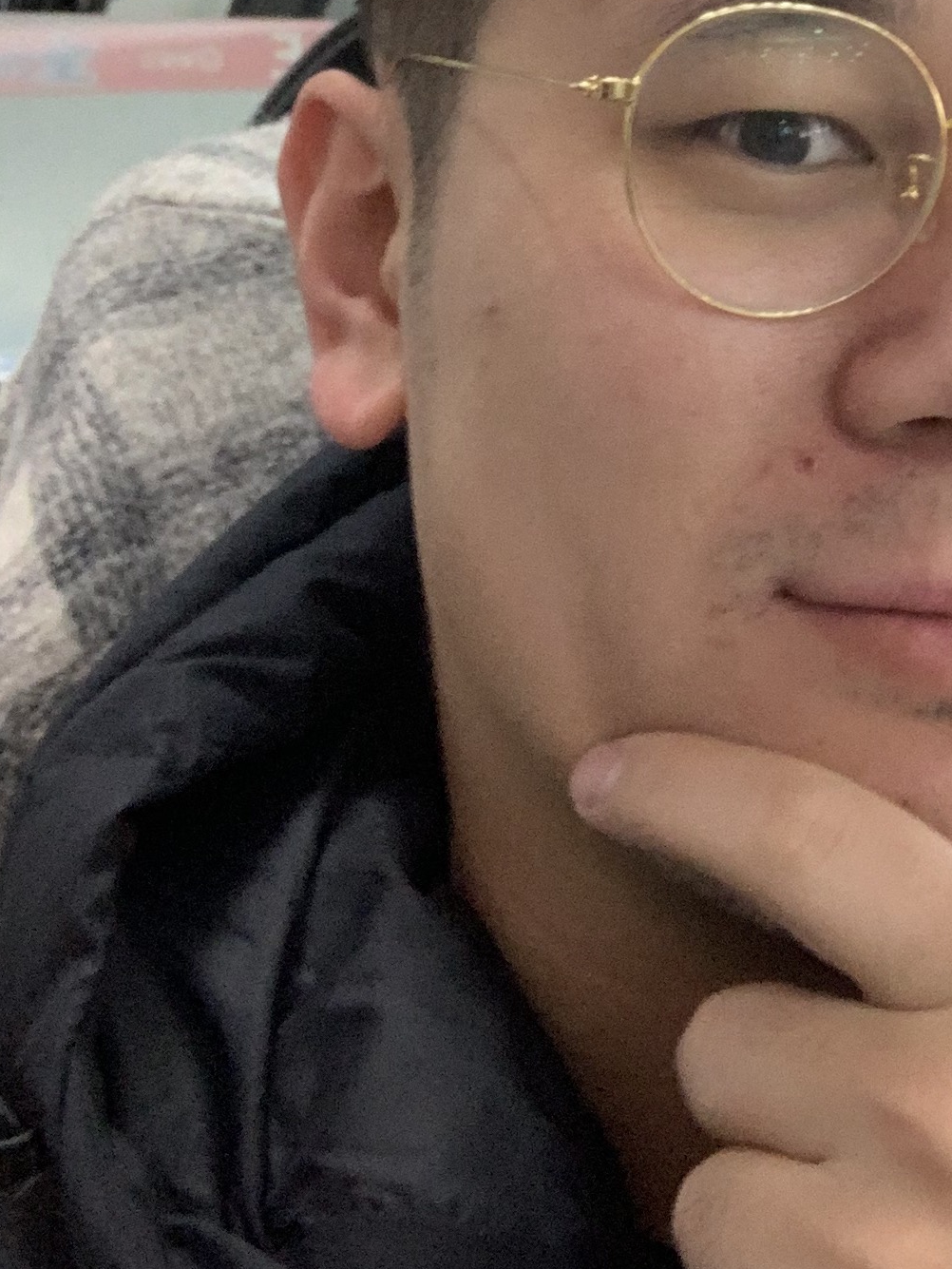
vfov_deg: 25.0
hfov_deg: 19.3
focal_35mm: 74
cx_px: 975
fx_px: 2712
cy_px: -21
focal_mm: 2.87
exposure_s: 1/33
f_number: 2.2
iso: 250
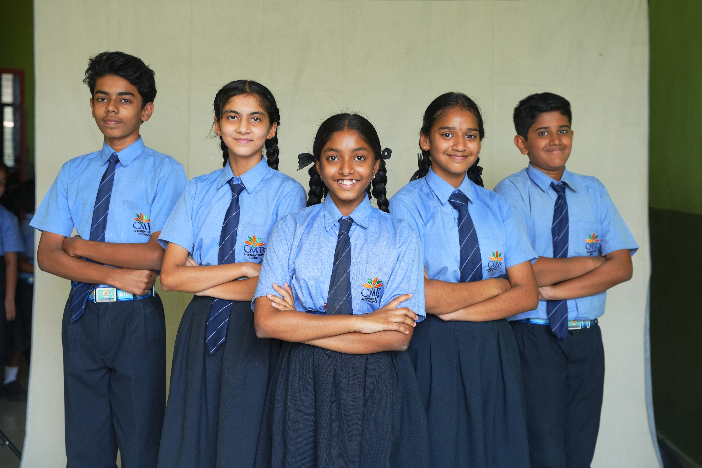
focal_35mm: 57
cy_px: 234
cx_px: 351
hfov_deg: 35.2
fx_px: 1106
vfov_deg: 23.9
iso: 1000
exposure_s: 1/200
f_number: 4
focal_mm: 56.7
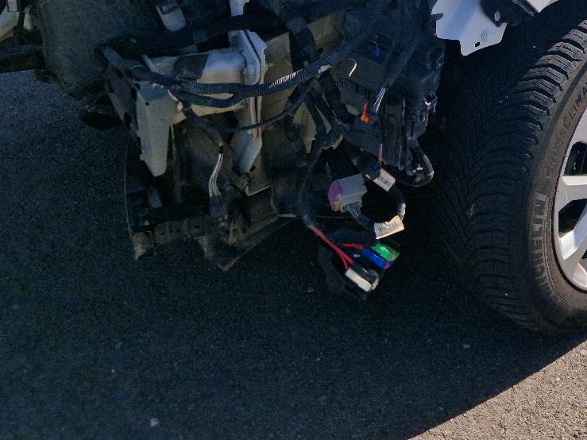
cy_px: -84
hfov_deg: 32.8
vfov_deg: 23.8
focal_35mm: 56
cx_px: 512
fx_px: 949
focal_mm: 5.4
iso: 50
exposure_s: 1/2500
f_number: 1.8
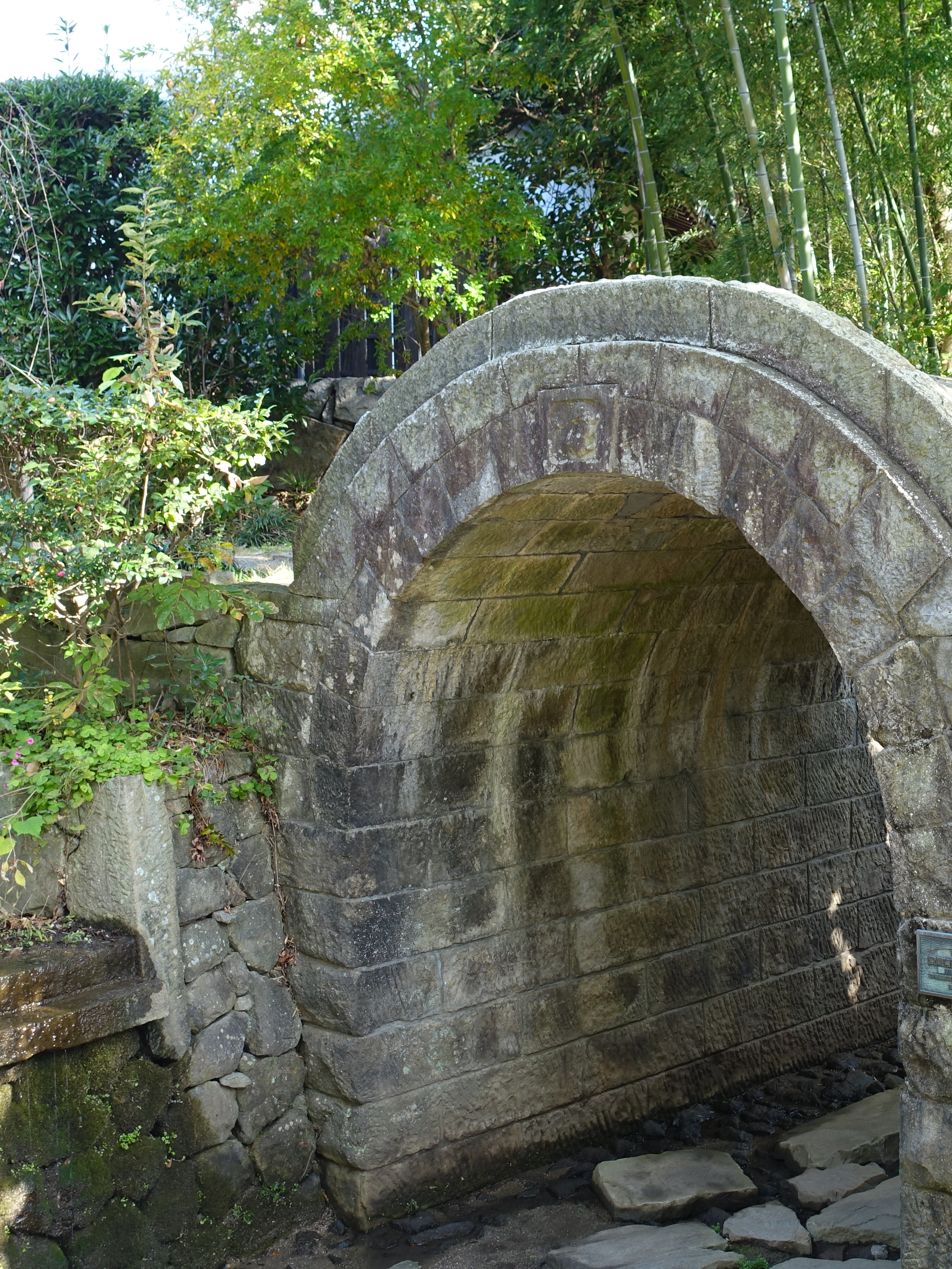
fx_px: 1760
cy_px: 630
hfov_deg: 29.8
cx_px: 719
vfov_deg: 39.7
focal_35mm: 48
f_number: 2.8
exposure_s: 1/80
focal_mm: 12.06
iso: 125
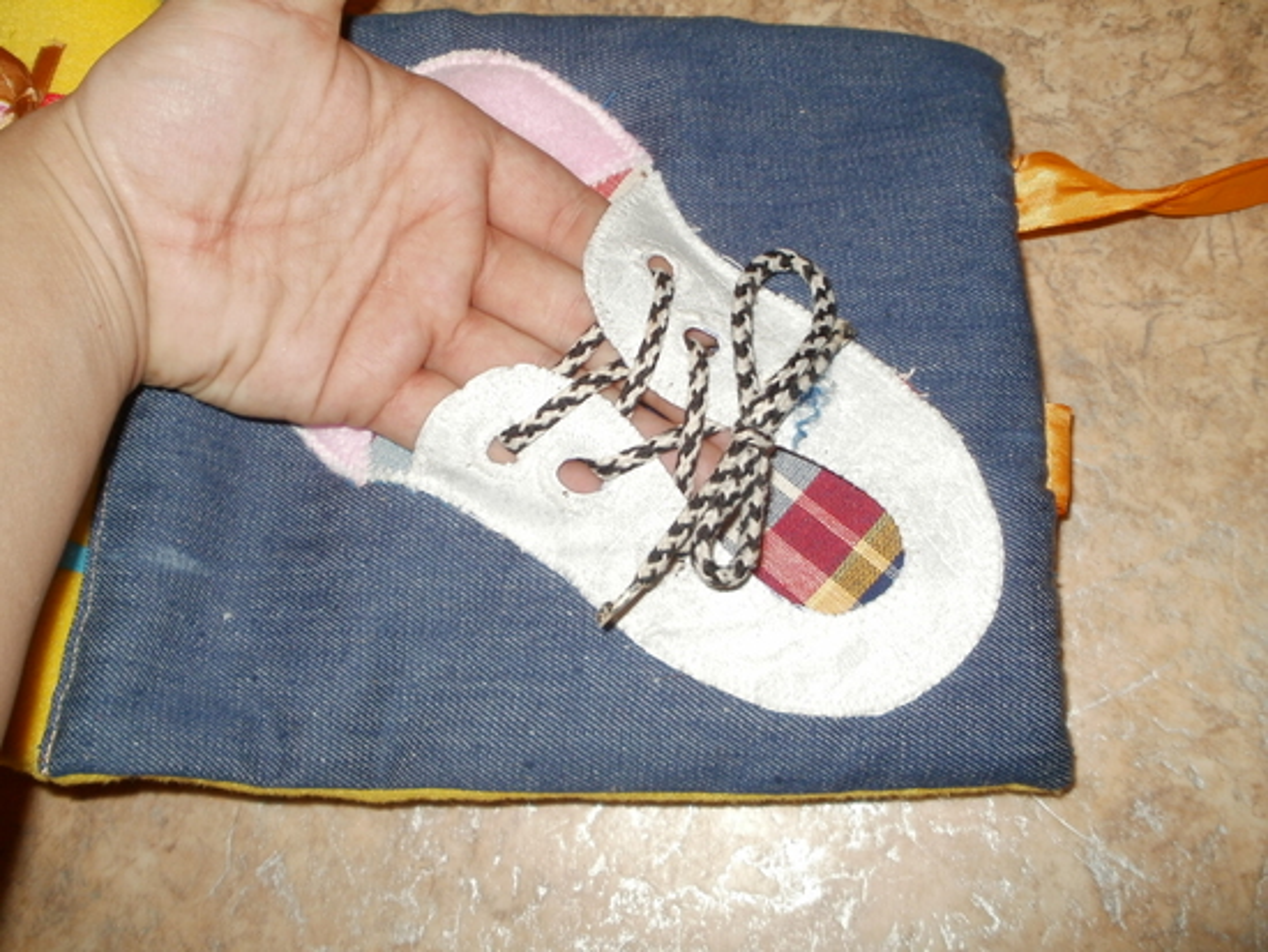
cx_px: 634
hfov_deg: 51.3
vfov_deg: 39.7
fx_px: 1319
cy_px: 476
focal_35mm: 36
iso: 125
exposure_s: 1/30
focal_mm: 6.3
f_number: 3.5
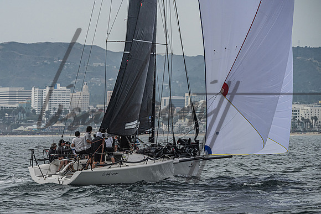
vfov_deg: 5.3
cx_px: 114
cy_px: 127
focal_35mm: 259
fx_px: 2308
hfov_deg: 8.0
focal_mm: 190
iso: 400
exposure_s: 1/4000
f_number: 8
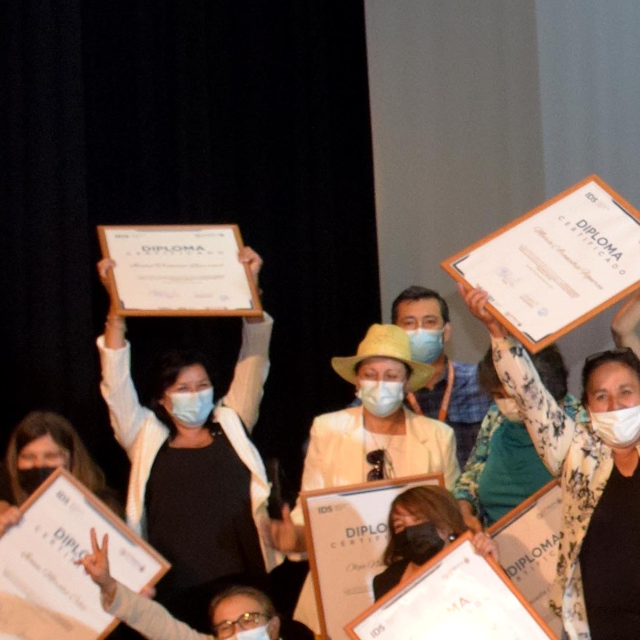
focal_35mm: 126
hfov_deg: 13.1
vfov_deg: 13.8
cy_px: 319
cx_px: 957
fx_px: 2636
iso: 1250
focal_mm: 18
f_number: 6.3
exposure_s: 1/40
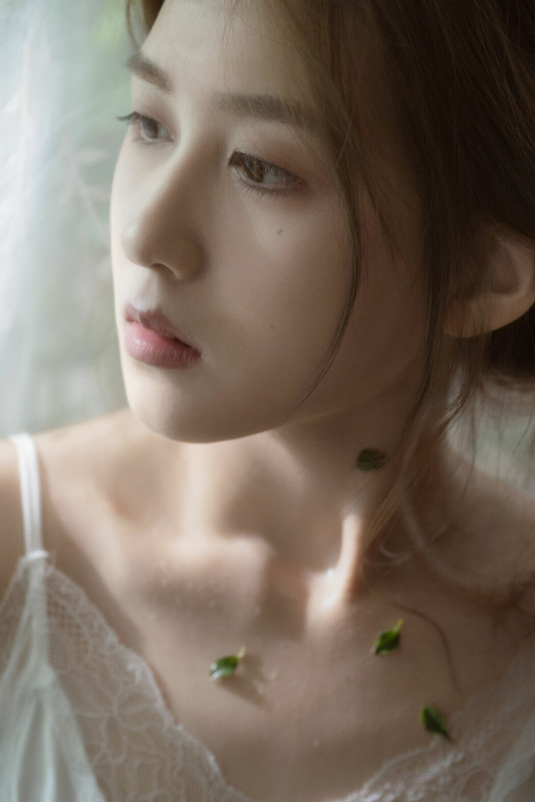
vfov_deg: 26.3
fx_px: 1716
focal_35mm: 77
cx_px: 268
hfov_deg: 17.7
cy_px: 401
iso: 1000
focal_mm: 77
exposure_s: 1/60
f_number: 5.6
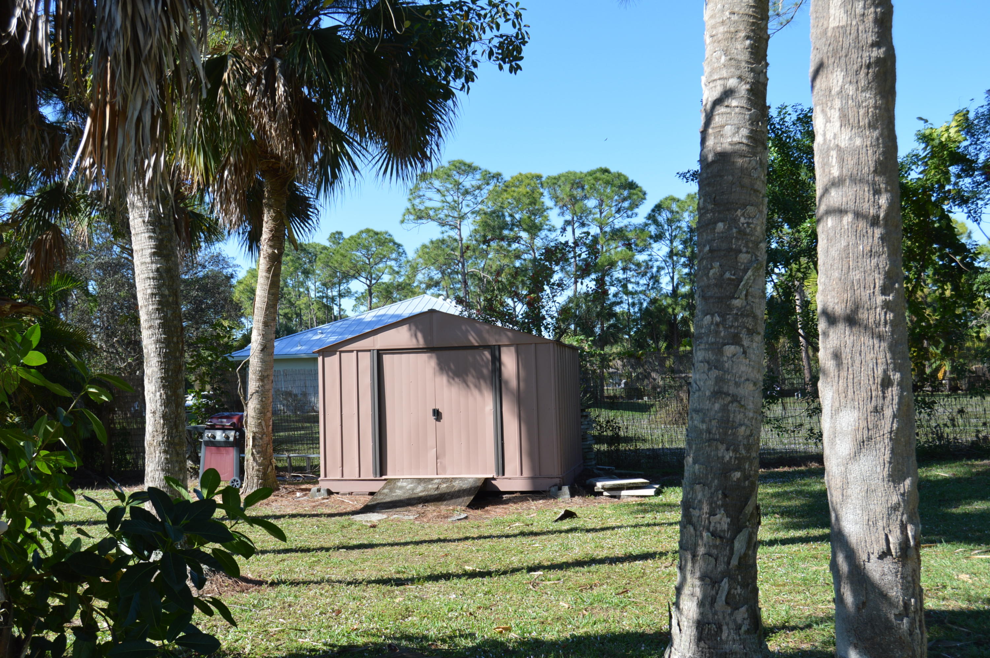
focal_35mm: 36
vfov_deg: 36.8
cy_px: 329
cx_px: 495
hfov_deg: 53.2
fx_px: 989
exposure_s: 1/160
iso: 100
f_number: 6.3
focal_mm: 24
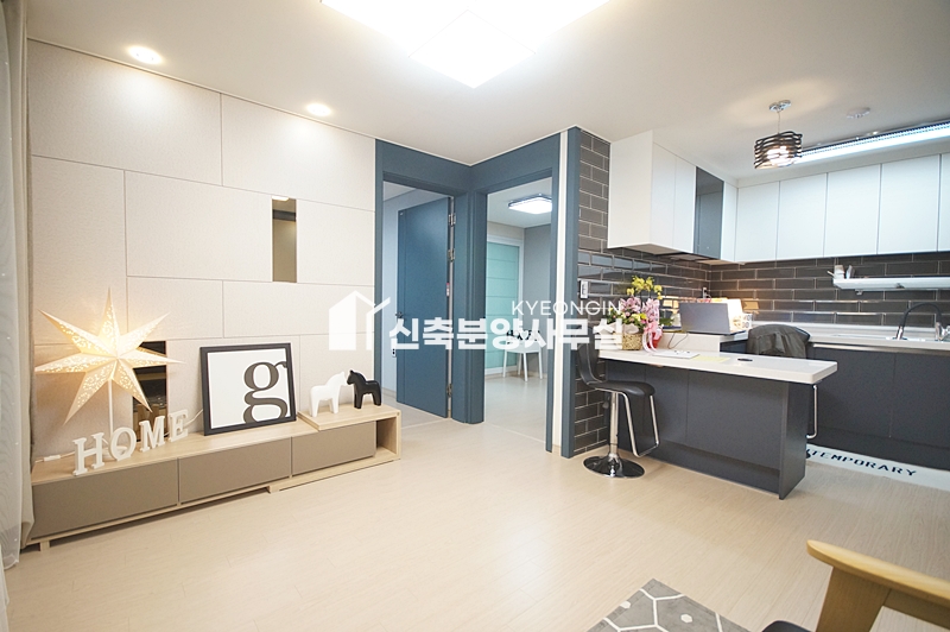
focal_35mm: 15
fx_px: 395
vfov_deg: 77.2
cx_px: 475
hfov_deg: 100.4
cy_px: 316
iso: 800
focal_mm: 10
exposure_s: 1/80
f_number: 4
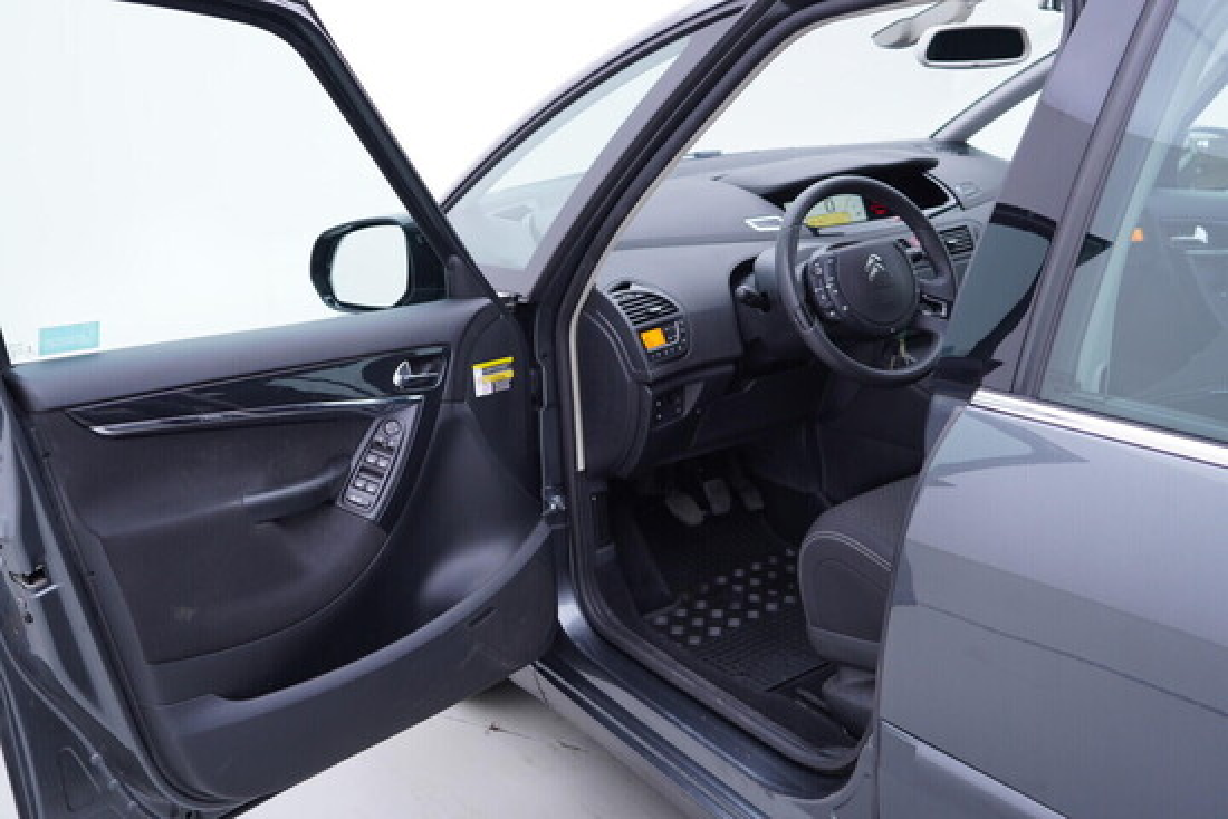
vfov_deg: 36.9
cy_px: 410
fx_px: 1228
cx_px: 614
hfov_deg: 53.1
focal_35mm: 36
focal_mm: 24
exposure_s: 1/40
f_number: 2.8
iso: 125
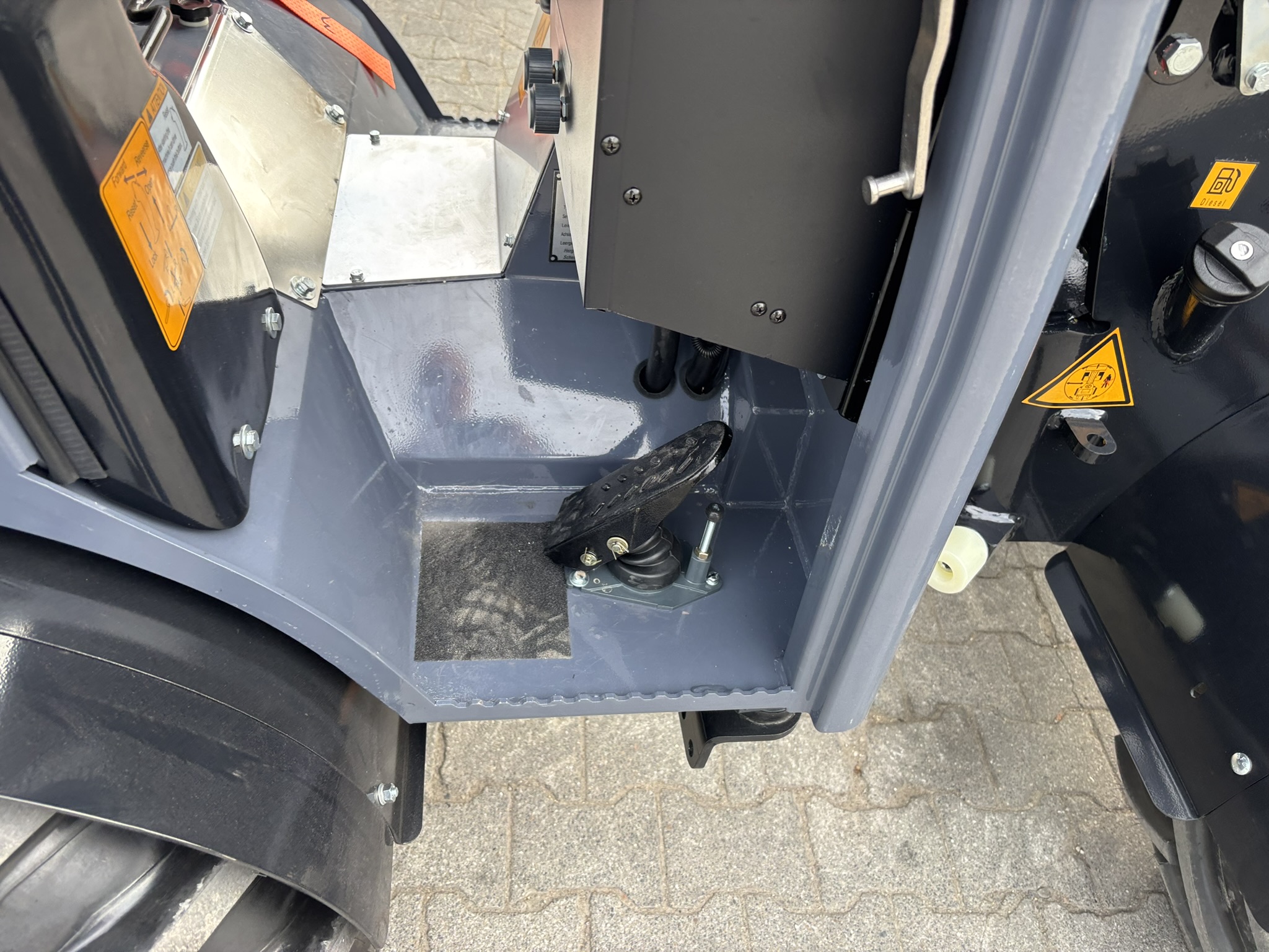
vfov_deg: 53.1
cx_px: 634
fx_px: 953
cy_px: 476
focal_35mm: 26
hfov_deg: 67.3
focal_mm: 5.96
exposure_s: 1/134
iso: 32
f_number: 1.6
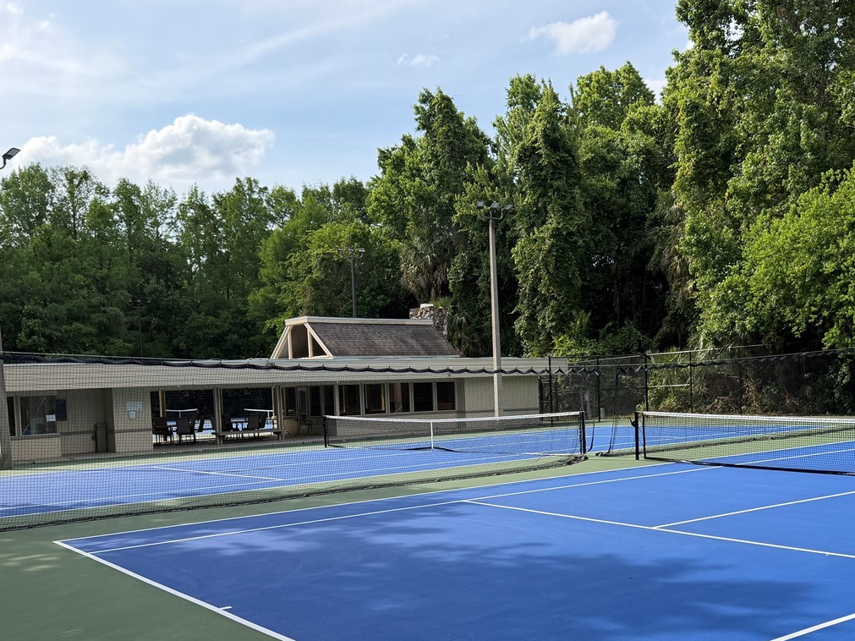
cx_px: 531
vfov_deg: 37.3
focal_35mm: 38
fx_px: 938
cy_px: 431
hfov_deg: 48.5
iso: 100
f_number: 1.78
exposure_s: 1/2907
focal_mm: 6.76
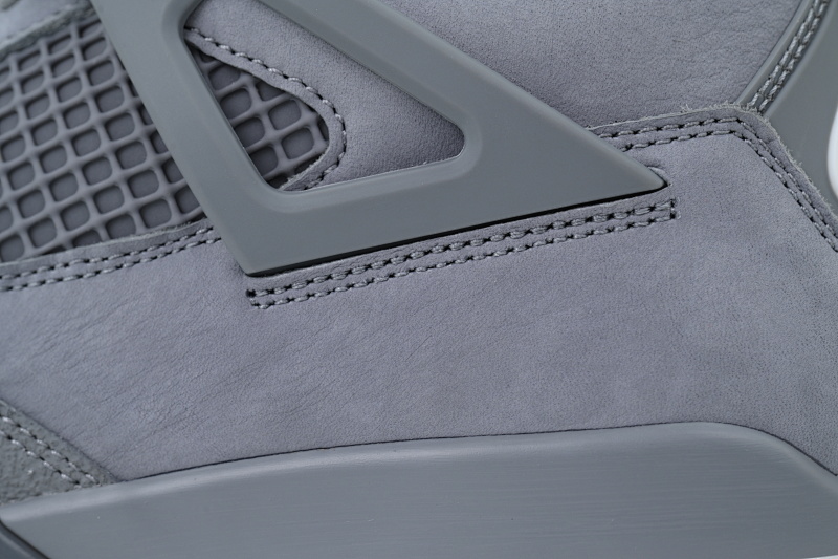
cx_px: 419
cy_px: 280
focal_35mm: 80
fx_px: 1862
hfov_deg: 25.4
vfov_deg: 17.1
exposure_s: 1/100
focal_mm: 80
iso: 400
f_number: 10
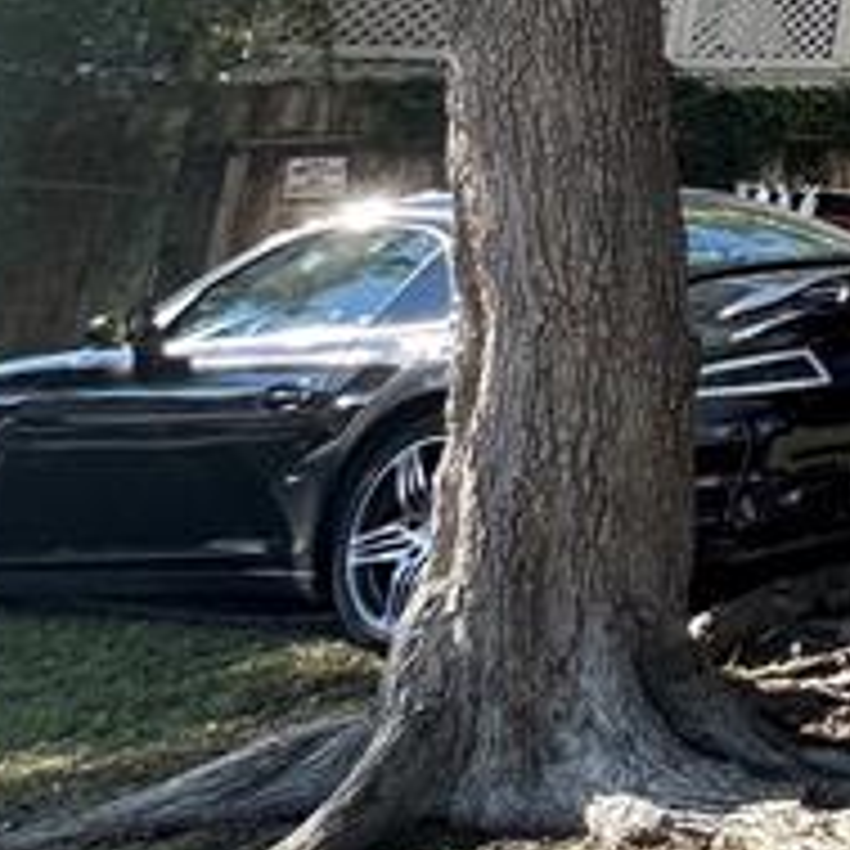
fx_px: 1861
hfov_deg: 15.8
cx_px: 1947
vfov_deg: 21.3
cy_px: -454
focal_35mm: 67
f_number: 2.2
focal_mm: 2.22
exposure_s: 1/276
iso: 40
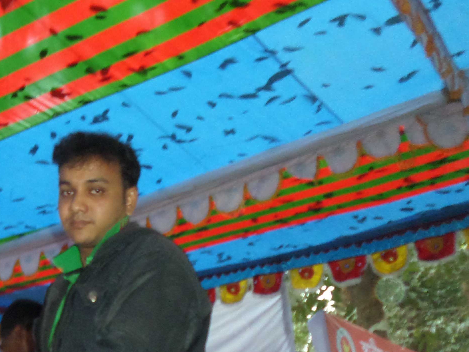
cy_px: 299
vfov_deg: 24.3
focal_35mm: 59
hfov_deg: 29.3
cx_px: -55
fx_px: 799
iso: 240
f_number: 3.1
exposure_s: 1/20
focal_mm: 4.3
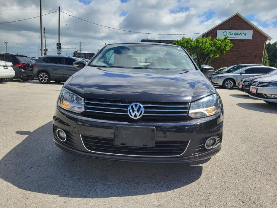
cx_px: 138
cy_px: 104
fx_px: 208
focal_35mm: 26
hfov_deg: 67.3
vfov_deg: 53.1
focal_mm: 5.4
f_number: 1.8
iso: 40
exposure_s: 1/2397
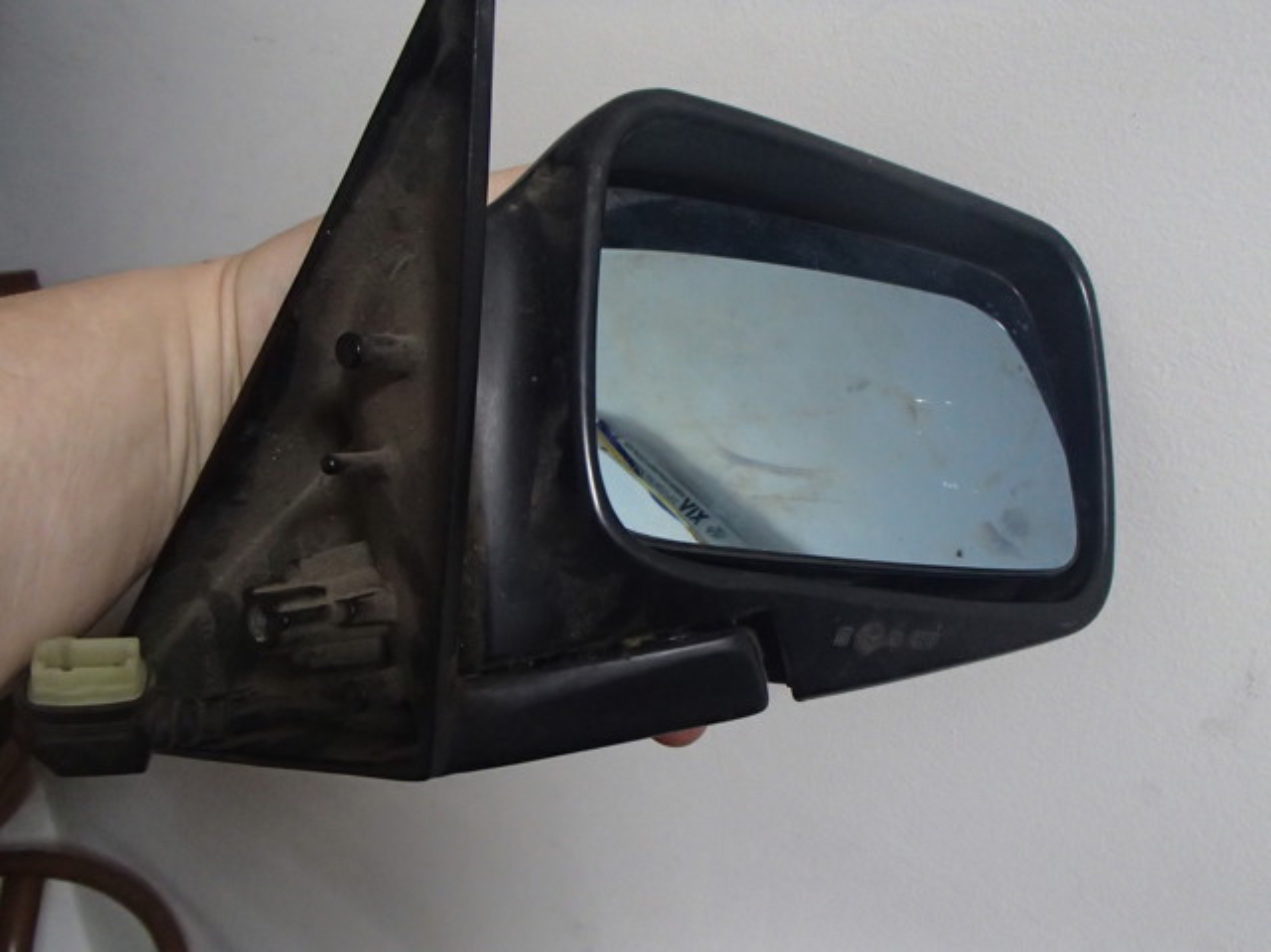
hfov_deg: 63.5
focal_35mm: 28
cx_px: 636
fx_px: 1027
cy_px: 476
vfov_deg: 49.7
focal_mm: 5
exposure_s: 1/30
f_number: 3.9
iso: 800
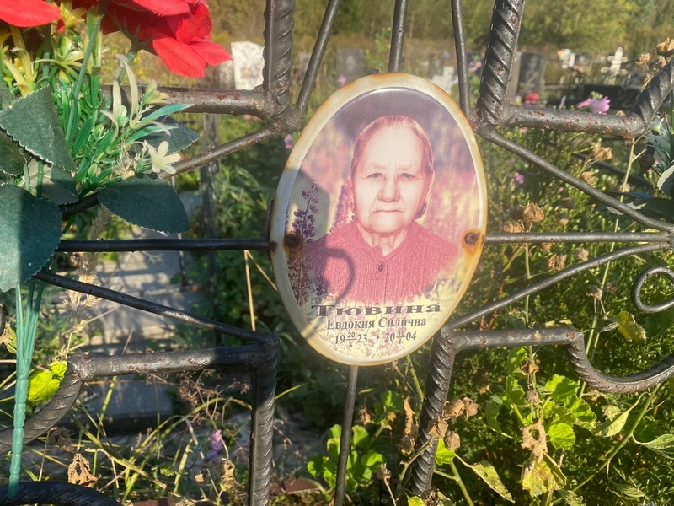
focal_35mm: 26
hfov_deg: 67.3
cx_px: 337
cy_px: 253
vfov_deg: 53.1
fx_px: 506
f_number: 1.8
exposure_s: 1/1522
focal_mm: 4.25
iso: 32
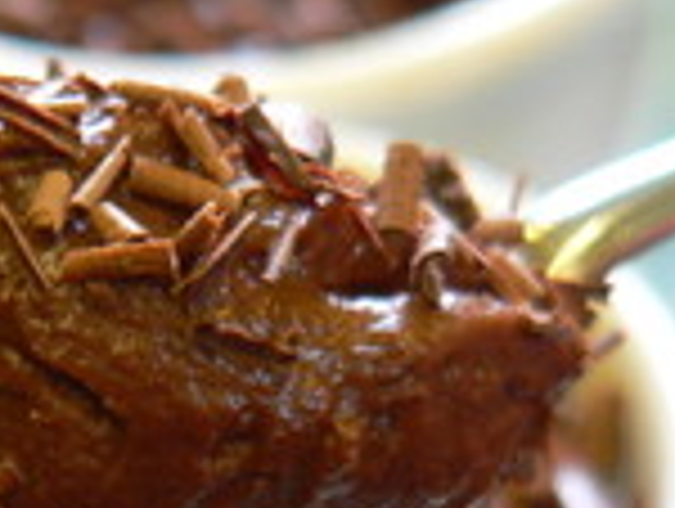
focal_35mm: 263
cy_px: 584
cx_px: 50
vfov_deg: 5.6
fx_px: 5137
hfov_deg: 7.5
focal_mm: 18.9
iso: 100
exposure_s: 1/8
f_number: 2.8
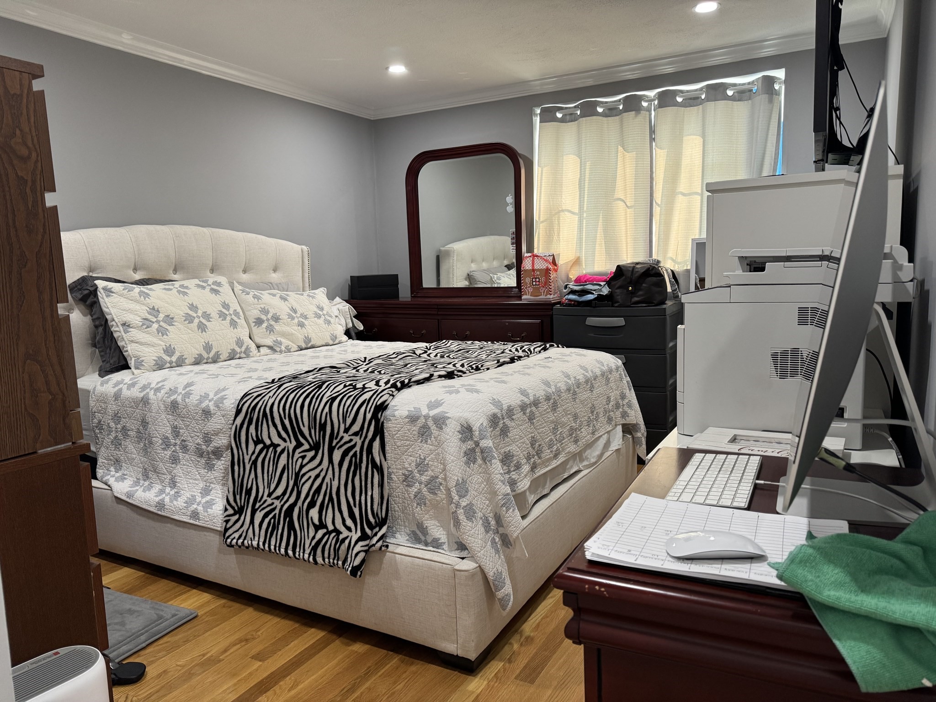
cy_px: 351
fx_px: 649
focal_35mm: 24
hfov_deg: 71.6
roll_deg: +1.5
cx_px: 468
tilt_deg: -7.2
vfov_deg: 56.8
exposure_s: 1/60
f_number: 1.78
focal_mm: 6.76
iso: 200
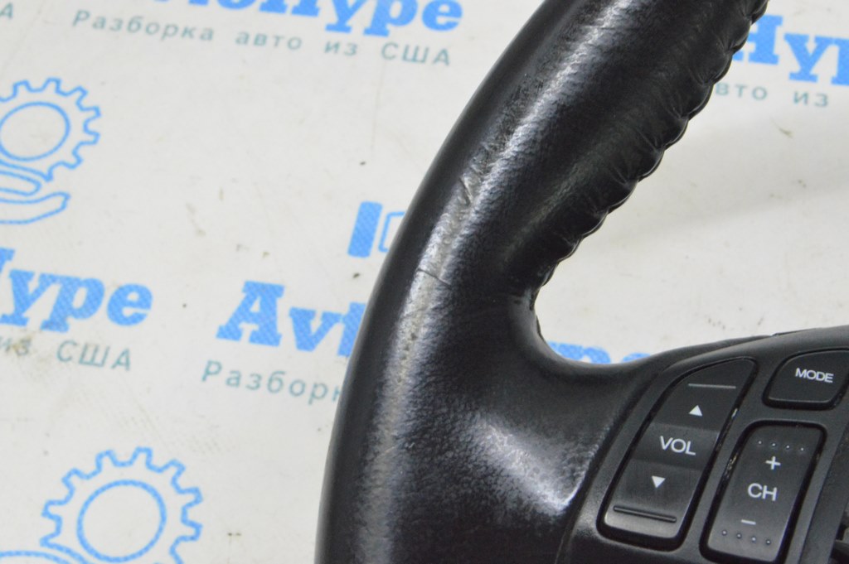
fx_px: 1591
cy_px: 282
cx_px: 424
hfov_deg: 29.9
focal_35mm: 68
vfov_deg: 20.1
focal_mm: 45
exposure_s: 1/15
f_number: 20
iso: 6400
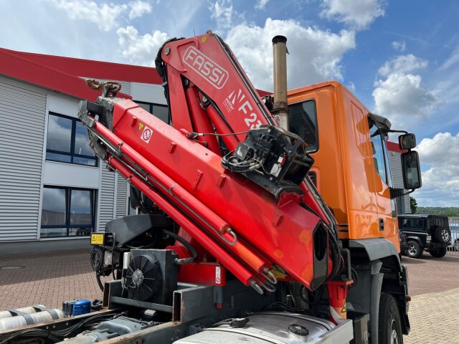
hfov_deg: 67.3
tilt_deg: +9.0
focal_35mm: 26
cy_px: 172
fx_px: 345
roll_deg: +0.4
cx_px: 230
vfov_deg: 53.1
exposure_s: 1/2915
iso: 50
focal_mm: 5.7
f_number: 1.5
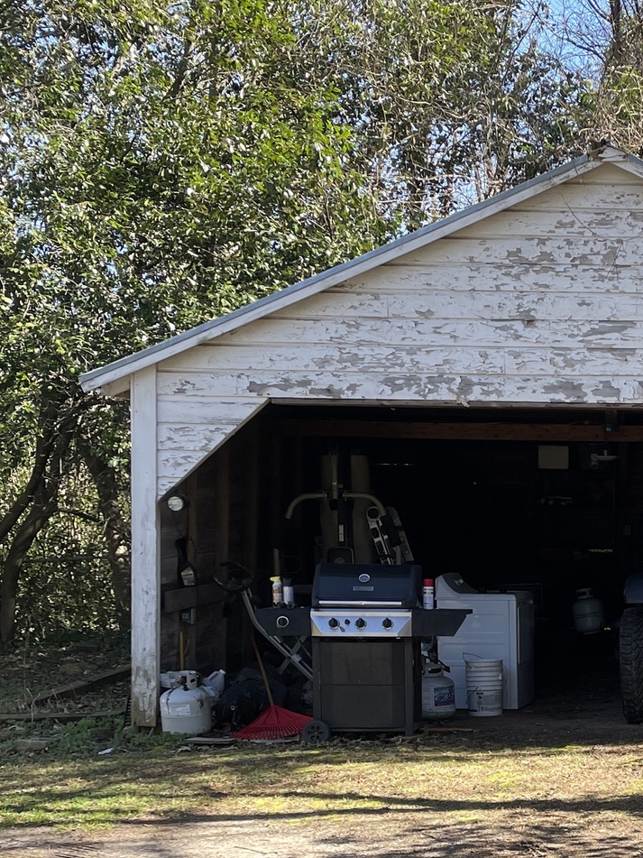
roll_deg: +0.8
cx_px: 737
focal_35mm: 63
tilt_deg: -5.5
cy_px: 724
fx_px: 1561
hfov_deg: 21.8
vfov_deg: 29.8
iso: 32
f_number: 1.6
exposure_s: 1/403
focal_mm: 4.2
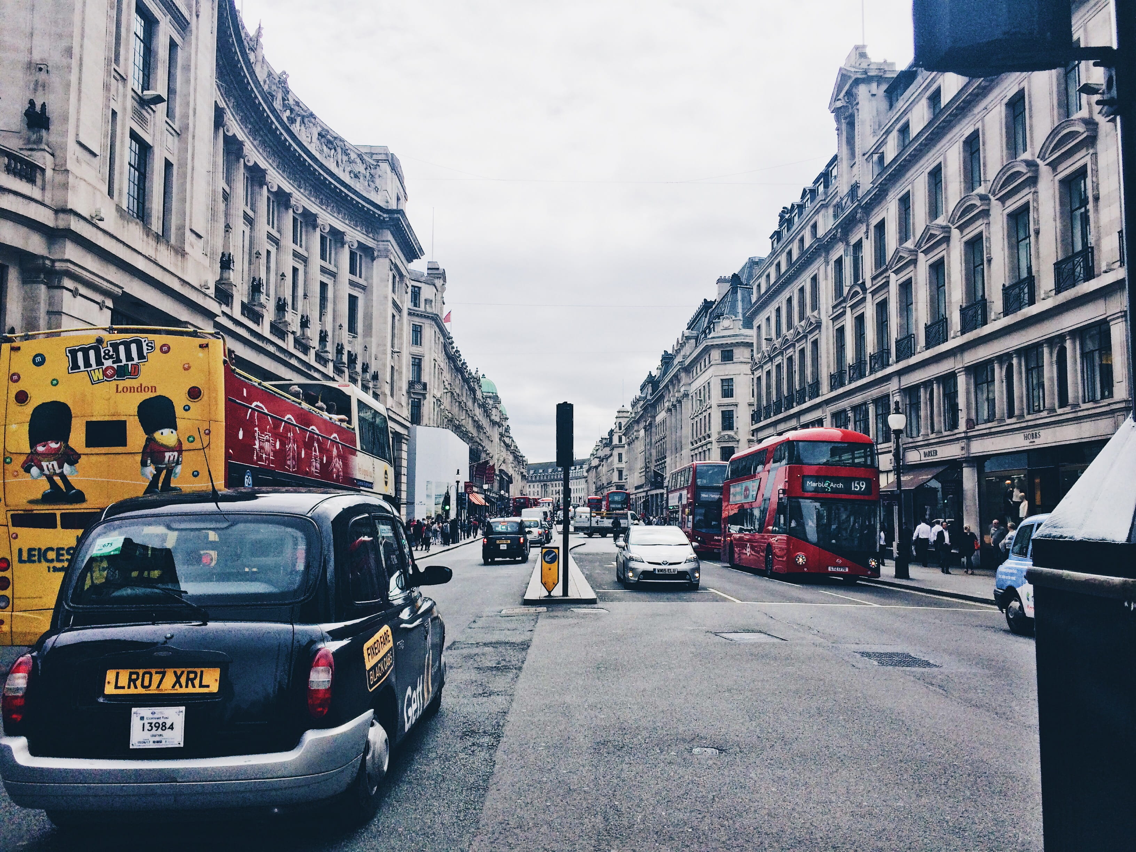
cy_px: 426
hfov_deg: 61.7
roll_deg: +0.4
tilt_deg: +5.2
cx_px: 568
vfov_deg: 48.2
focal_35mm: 29
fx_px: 952
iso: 40
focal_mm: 4.15
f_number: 2.2
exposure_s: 1/5882
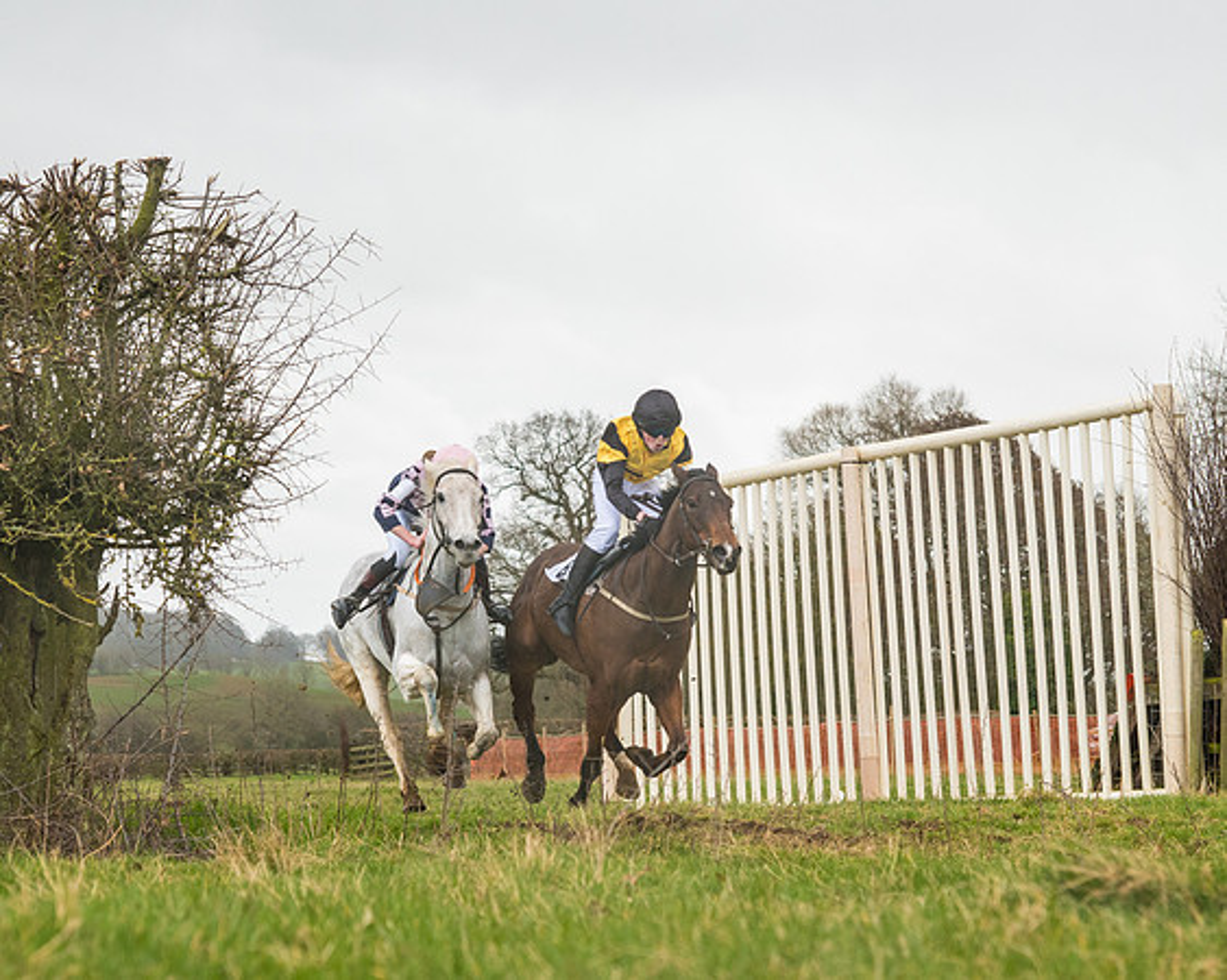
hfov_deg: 17.2
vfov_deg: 13.8
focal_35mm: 112
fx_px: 4058
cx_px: 743
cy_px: 396
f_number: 5
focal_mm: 70
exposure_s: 1/1000
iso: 1000
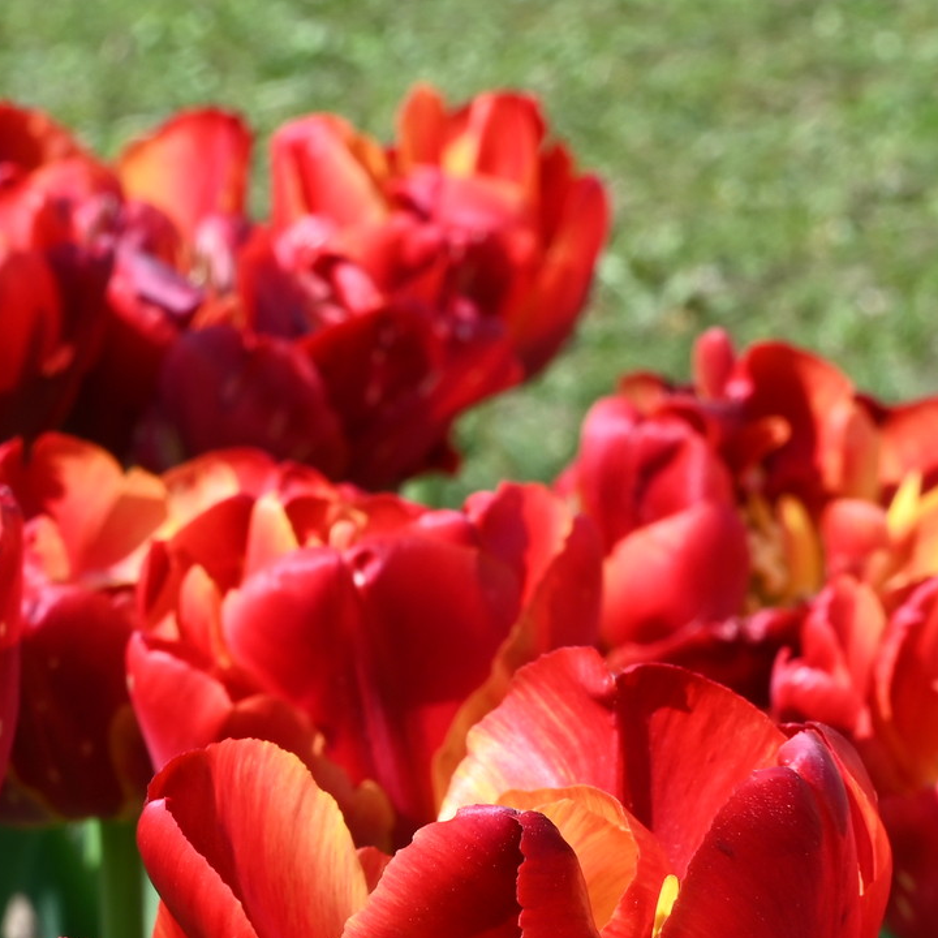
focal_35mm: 145
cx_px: 253
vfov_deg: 12.0
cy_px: 735
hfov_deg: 12.0
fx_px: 4445
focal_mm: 64
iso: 140
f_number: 16
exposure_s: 1/60
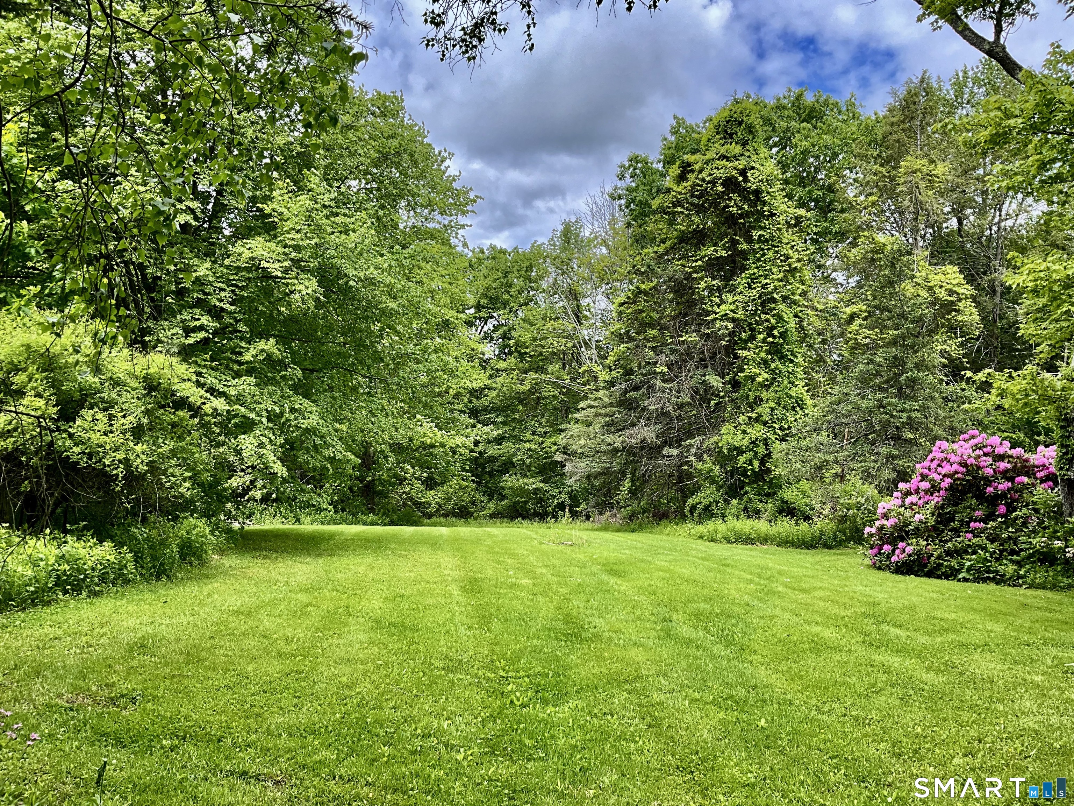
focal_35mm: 29
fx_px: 900
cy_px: 403
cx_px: 537
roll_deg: -3.8
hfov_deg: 61.7
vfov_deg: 48.2
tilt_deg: -1.0
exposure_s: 1/635
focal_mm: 3
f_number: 1.8
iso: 25
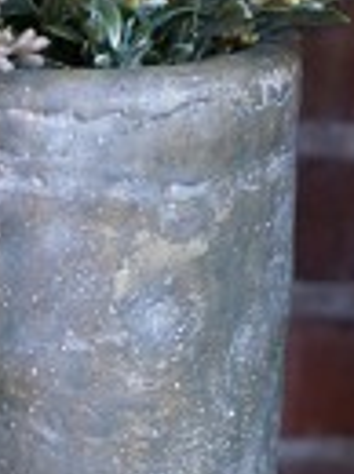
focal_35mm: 138
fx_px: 1888
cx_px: -204
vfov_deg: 14.2
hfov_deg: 10.3
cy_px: 441
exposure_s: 1/160
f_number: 4
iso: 2500
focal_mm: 31
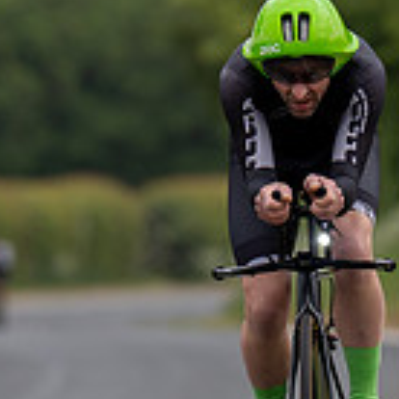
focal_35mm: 1012
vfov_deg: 1.7
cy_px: 284
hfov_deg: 1.7
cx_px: 269
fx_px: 13197
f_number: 3.2
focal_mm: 200
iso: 160
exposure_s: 1/1250
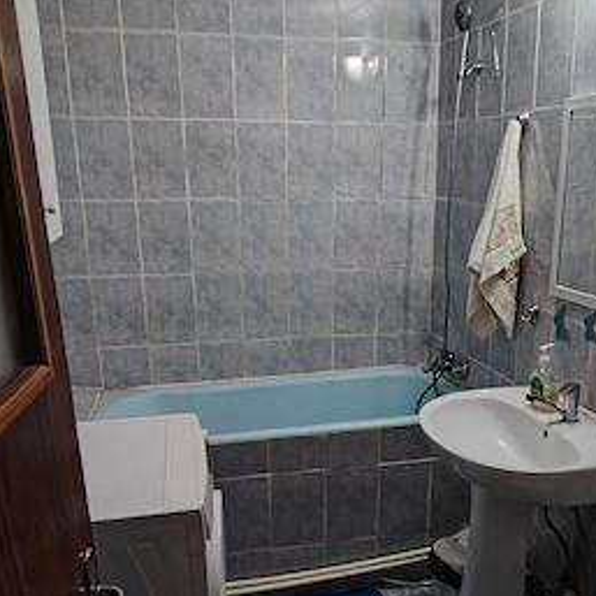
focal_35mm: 33
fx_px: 643
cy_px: 369
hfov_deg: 49.7
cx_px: 327
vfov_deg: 49.3
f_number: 1.75
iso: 1138
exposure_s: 1/25
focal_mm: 5.25
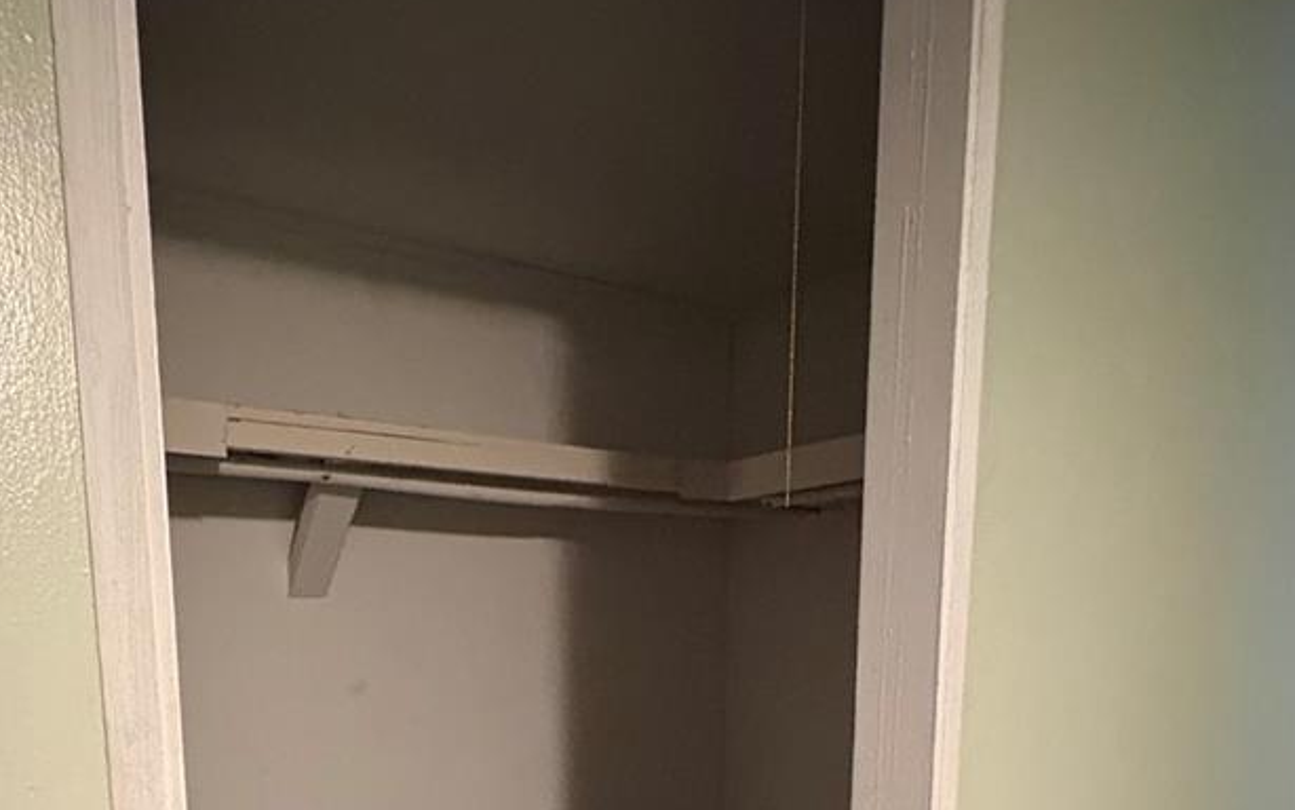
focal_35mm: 29
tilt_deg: -8.4
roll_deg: +0.8
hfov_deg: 64.0
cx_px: 510
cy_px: 797
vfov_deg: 38.6
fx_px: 1024
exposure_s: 1/30
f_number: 2.2
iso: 1600
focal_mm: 2.22
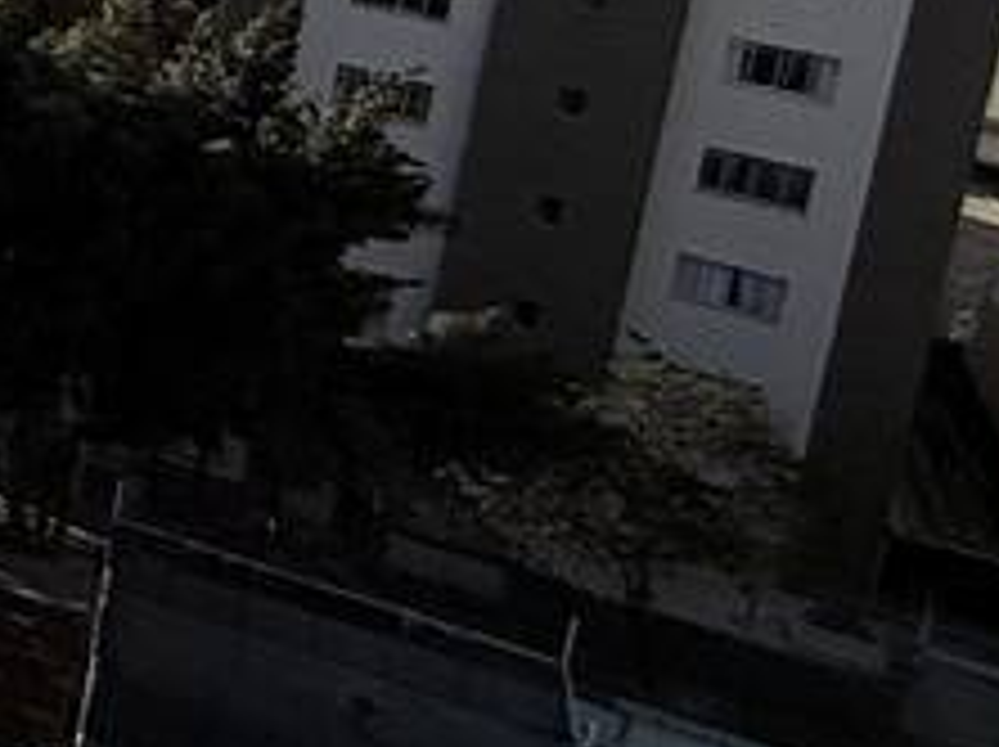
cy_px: -544
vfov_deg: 14.5
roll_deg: -0.6
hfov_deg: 12.0
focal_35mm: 91
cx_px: -1894
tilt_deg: -11.0
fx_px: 2623
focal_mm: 2.22
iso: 50
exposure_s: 1/2165
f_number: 2.2
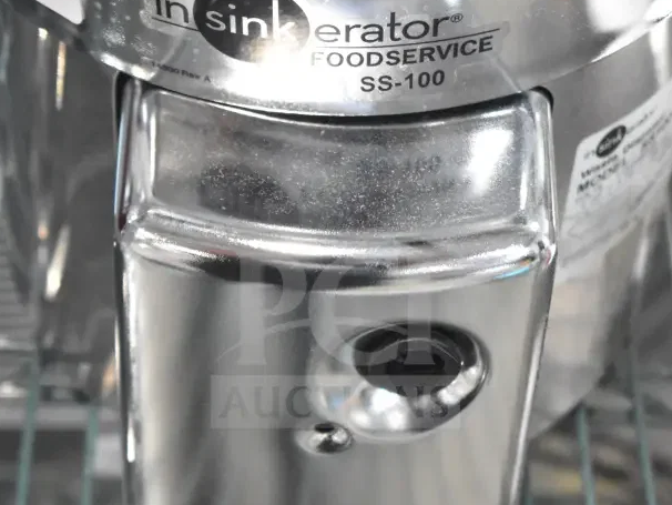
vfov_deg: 12.4
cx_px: 335
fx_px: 2325
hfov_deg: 16.4
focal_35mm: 120
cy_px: 340
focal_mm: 55
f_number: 5.6
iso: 6400
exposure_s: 1/125
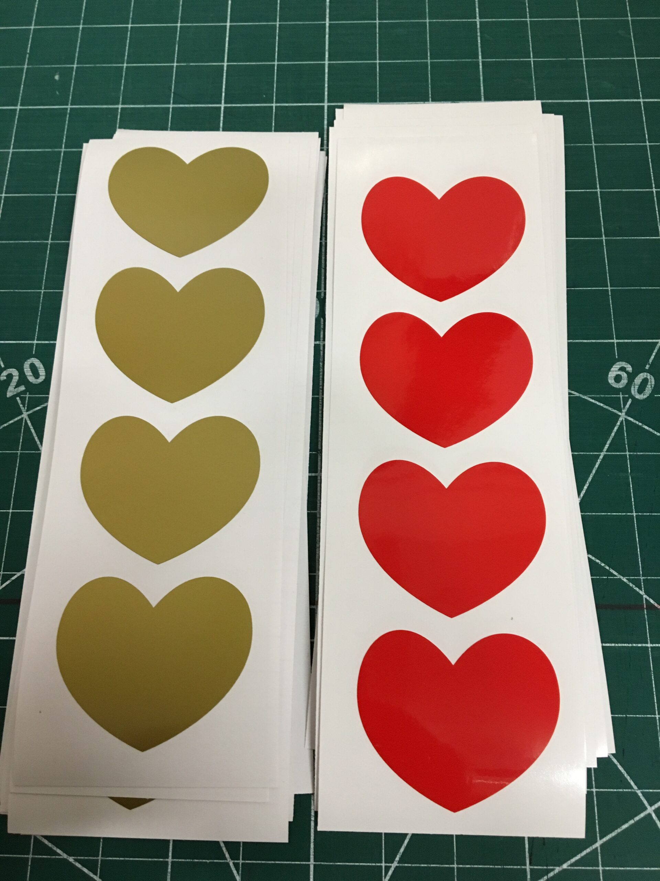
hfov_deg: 48.2
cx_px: 330
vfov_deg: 61.7
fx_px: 737
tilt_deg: -70.6
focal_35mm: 29
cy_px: 440
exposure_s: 1/33
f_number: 2.2
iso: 160
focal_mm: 4.15
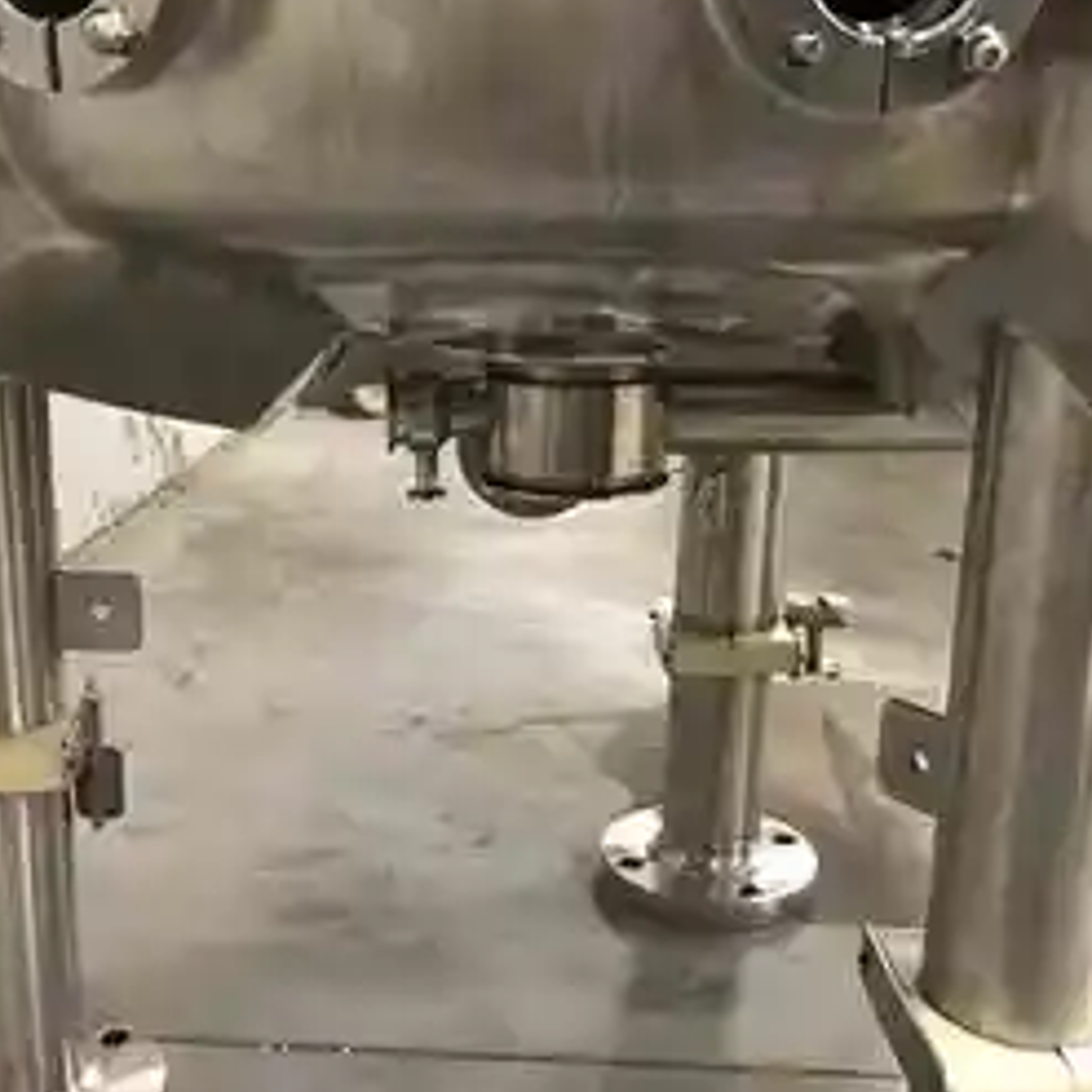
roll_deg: -1.2
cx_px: 539
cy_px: 553
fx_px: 1428
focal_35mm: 40
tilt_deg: -17.3
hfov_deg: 41.9
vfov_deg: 41.9
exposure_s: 1/12
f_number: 1.8
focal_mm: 3.99
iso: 100
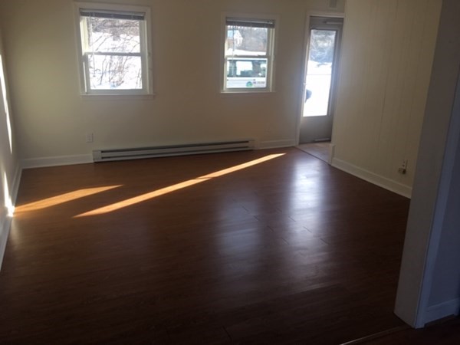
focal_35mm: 29
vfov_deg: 48.2
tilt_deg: -14.8
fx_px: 385
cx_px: 230
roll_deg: -0.4
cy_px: 172
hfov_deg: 61.7
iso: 25
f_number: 2.2
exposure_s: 1/120
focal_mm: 4.15
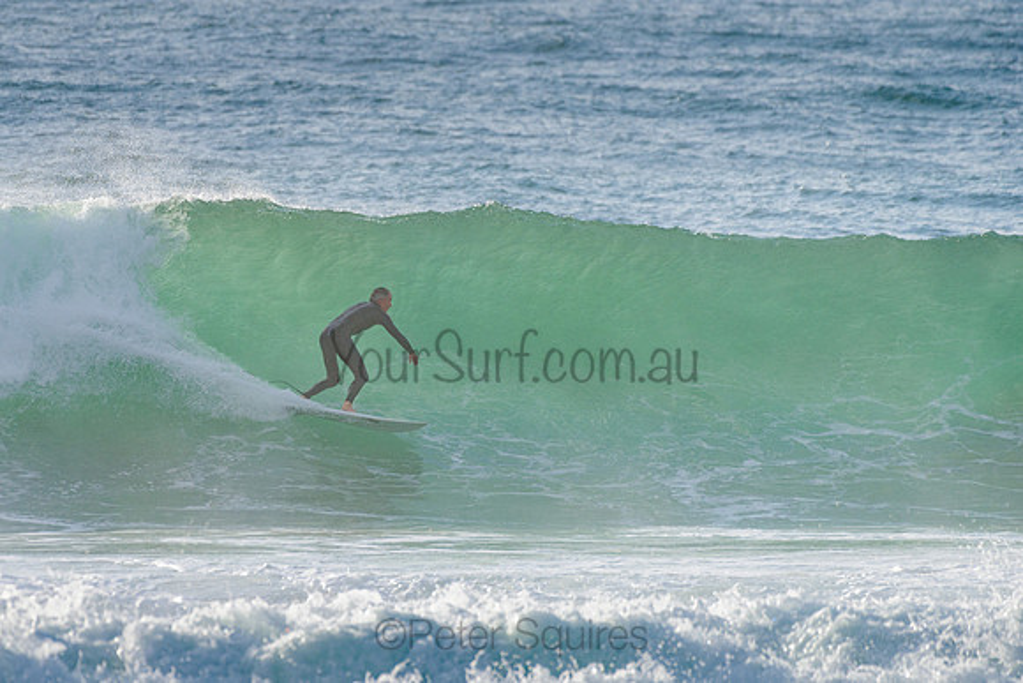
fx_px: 17402
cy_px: 330
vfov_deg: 2.2
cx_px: 400
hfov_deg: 3.4
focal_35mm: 612
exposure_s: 1/2000
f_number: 5.6
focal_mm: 500
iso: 280
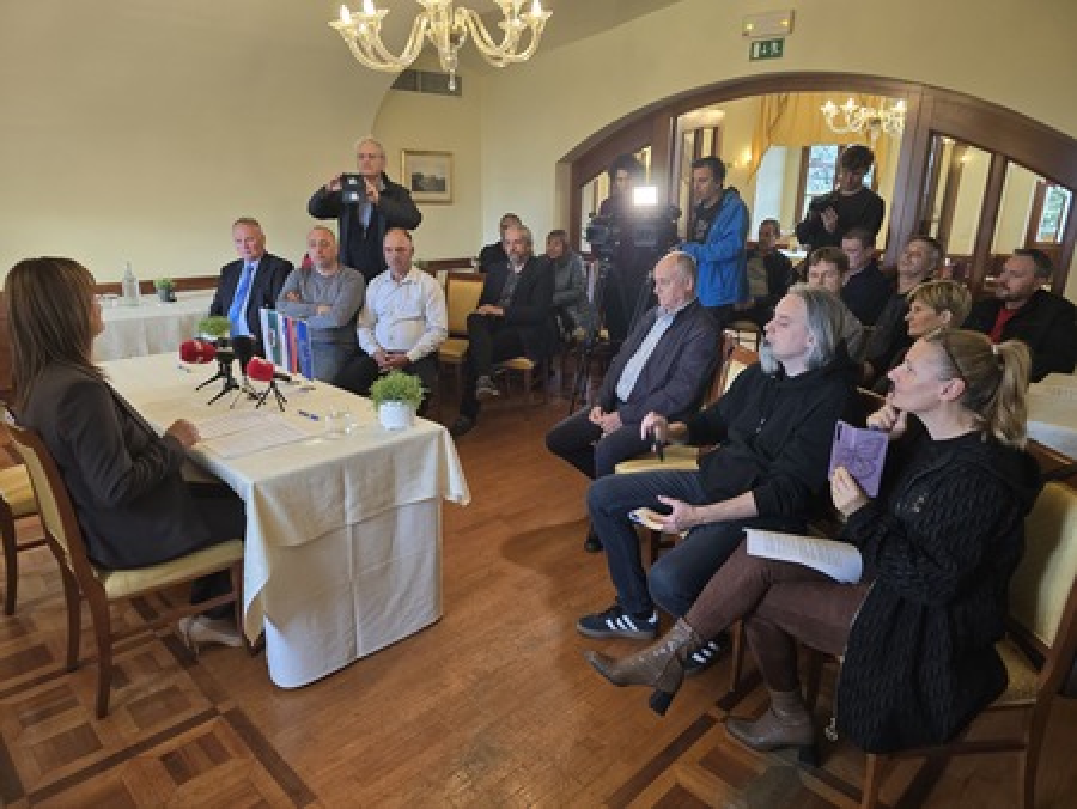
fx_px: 716
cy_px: 404
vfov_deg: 58.9
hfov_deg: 73.9
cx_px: 538
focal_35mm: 23
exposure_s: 1/56.2
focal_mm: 6.3
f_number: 1.7
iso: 160
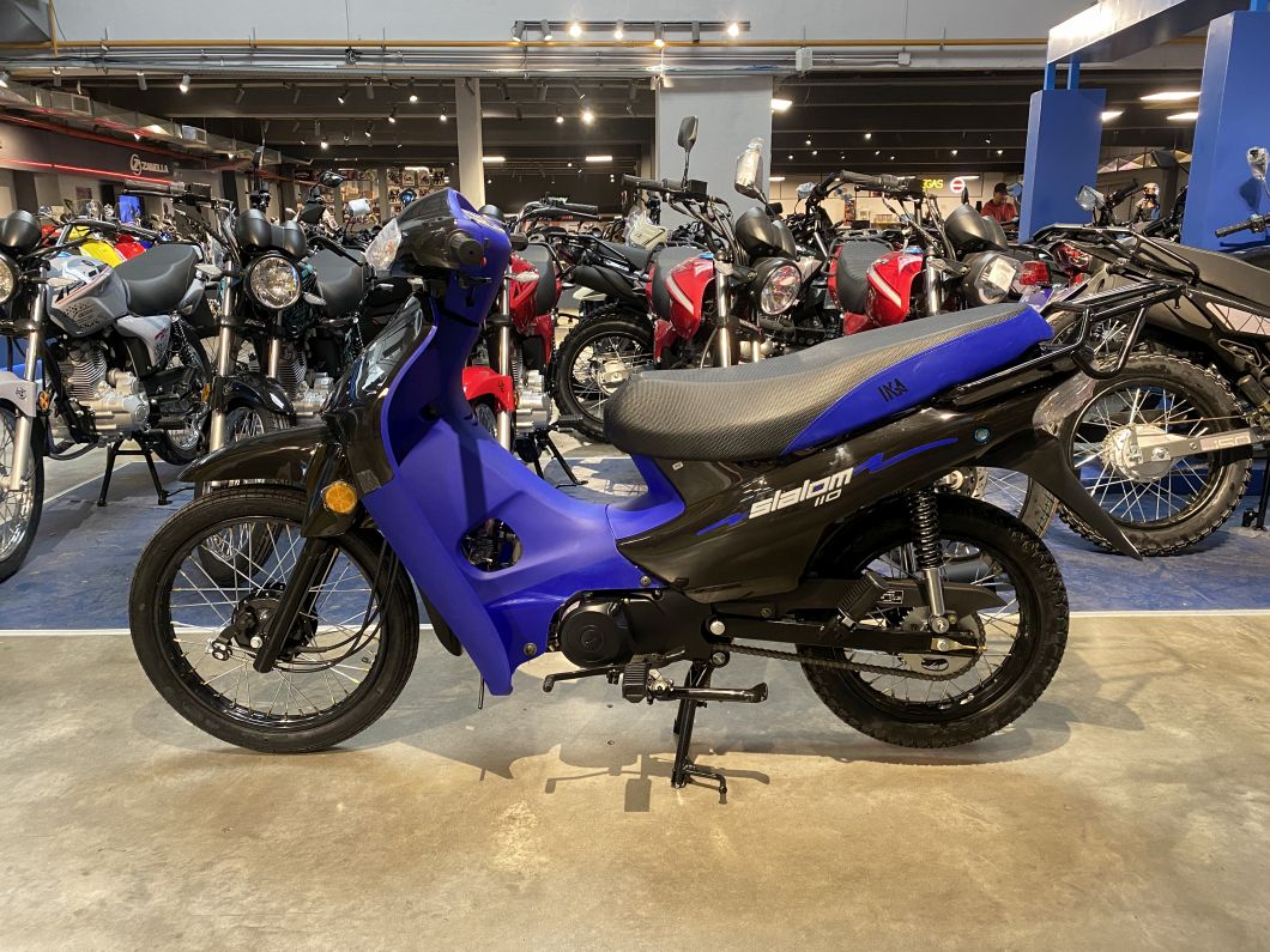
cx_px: 635
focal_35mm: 26
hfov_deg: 67.3
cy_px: 476
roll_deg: +0.3
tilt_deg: -15.1
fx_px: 954
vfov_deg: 53.1
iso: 250
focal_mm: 4.25
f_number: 1.8
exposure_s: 1/50
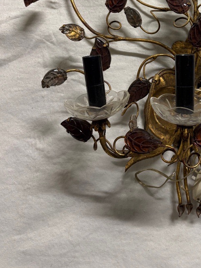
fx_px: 364
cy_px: 57
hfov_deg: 29.7
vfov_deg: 39.0
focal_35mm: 47
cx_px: 177
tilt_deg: -84.3
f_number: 1.6
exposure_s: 1/50
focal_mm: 5.96
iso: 125
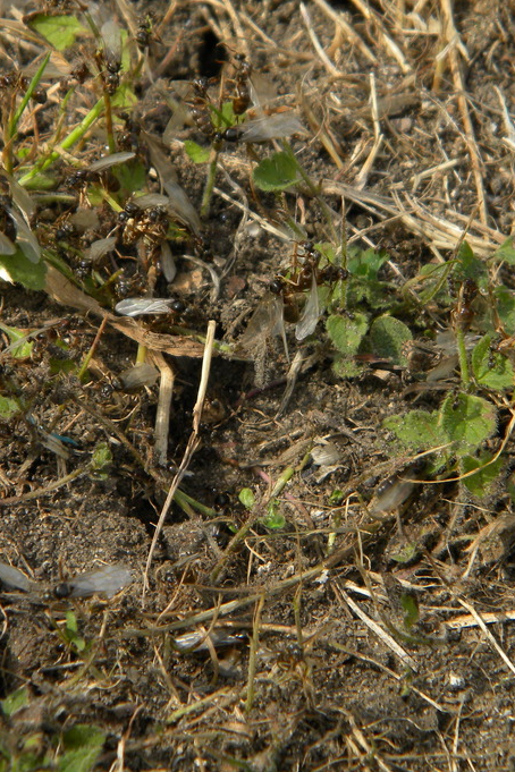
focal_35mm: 206
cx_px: 247
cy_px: 385
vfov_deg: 10.0
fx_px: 4420
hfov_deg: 6.7
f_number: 5
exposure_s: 1/295
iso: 80
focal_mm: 26.8
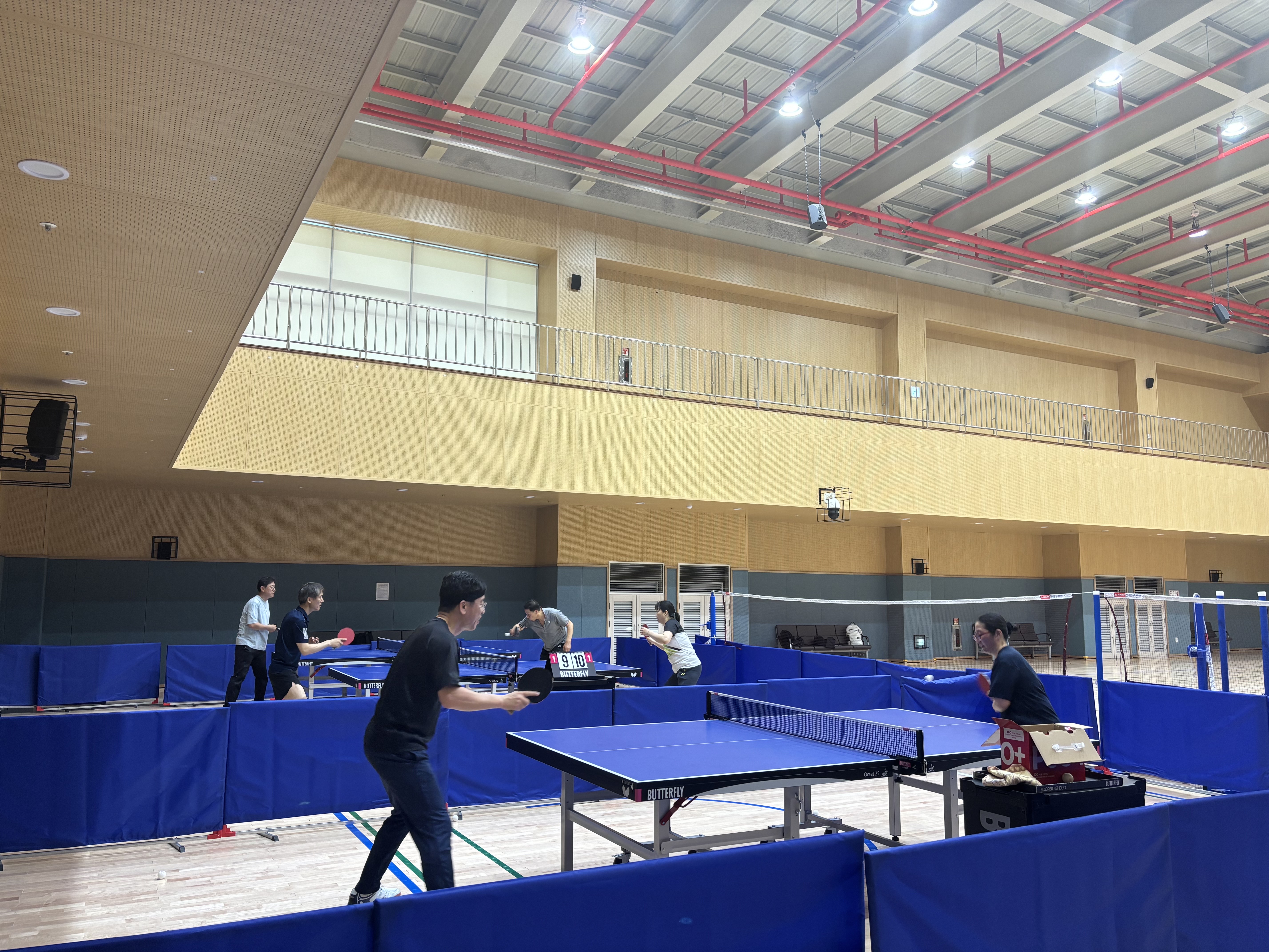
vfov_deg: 53.1
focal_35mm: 26
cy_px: 476
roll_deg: -0.4
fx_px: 953
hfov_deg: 67.3
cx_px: 634
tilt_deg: +5.5
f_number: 1.6
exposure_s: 1/60
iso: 80
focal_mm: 5.96
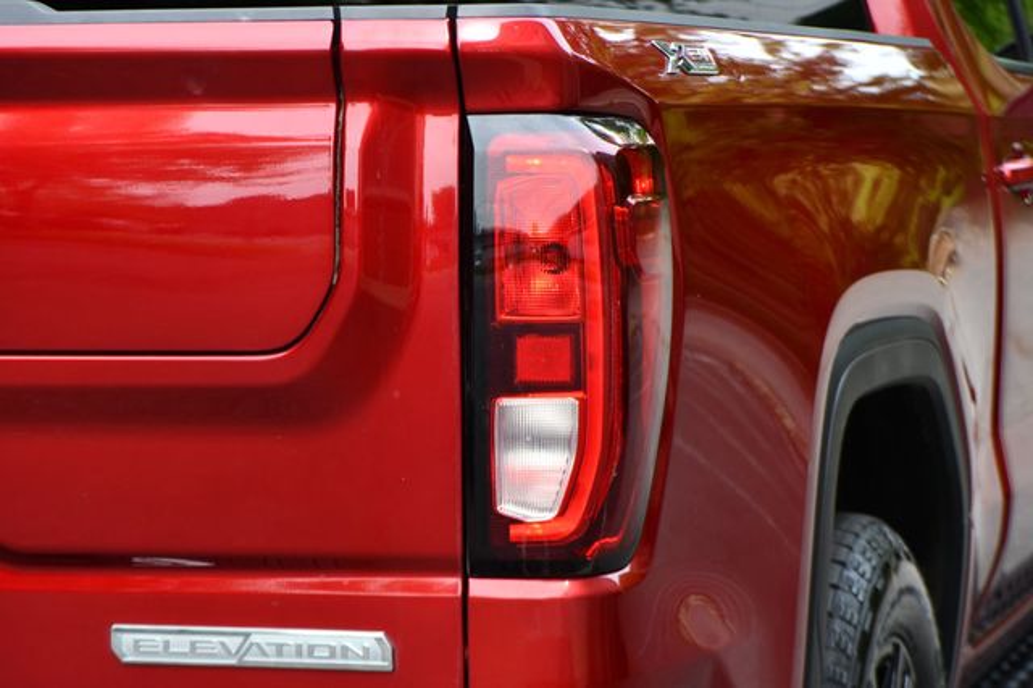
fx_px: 3642
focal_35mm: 127
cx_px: 516
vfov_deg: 10.8
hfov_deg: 16.1
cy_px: 344
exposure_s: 1/250
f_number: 5.6
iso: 280
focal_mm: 85
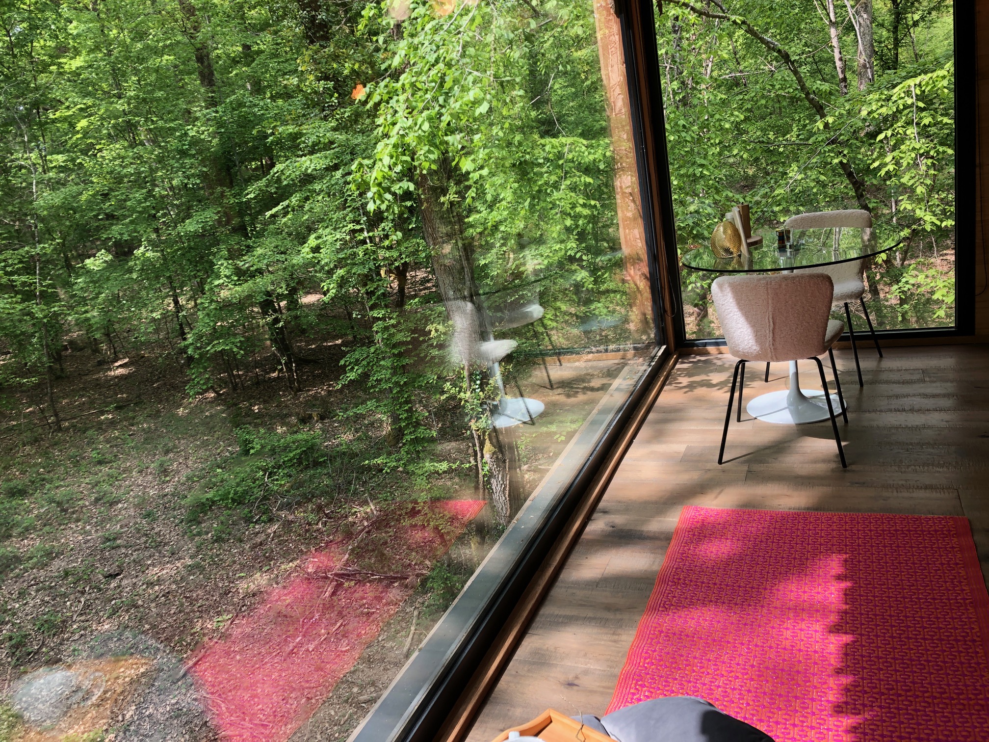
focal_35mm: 28
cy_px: 371
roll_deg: +9.2
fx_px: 800
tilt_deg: -16.5
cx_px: 494
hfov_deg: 63.4
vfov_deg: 49.7
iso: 20
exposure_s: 1/158
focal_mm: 4
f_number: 1.8
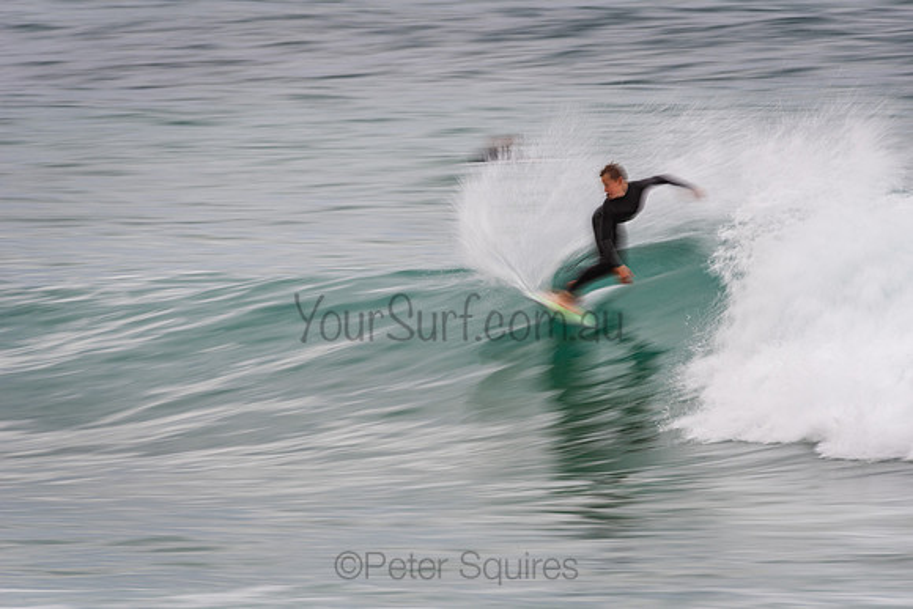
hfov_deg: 4.1
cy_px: 304
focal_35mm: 500
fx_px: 12683
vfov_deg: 2.8
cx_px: 456
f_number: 14
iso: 64
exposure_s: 1/20
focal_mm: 500
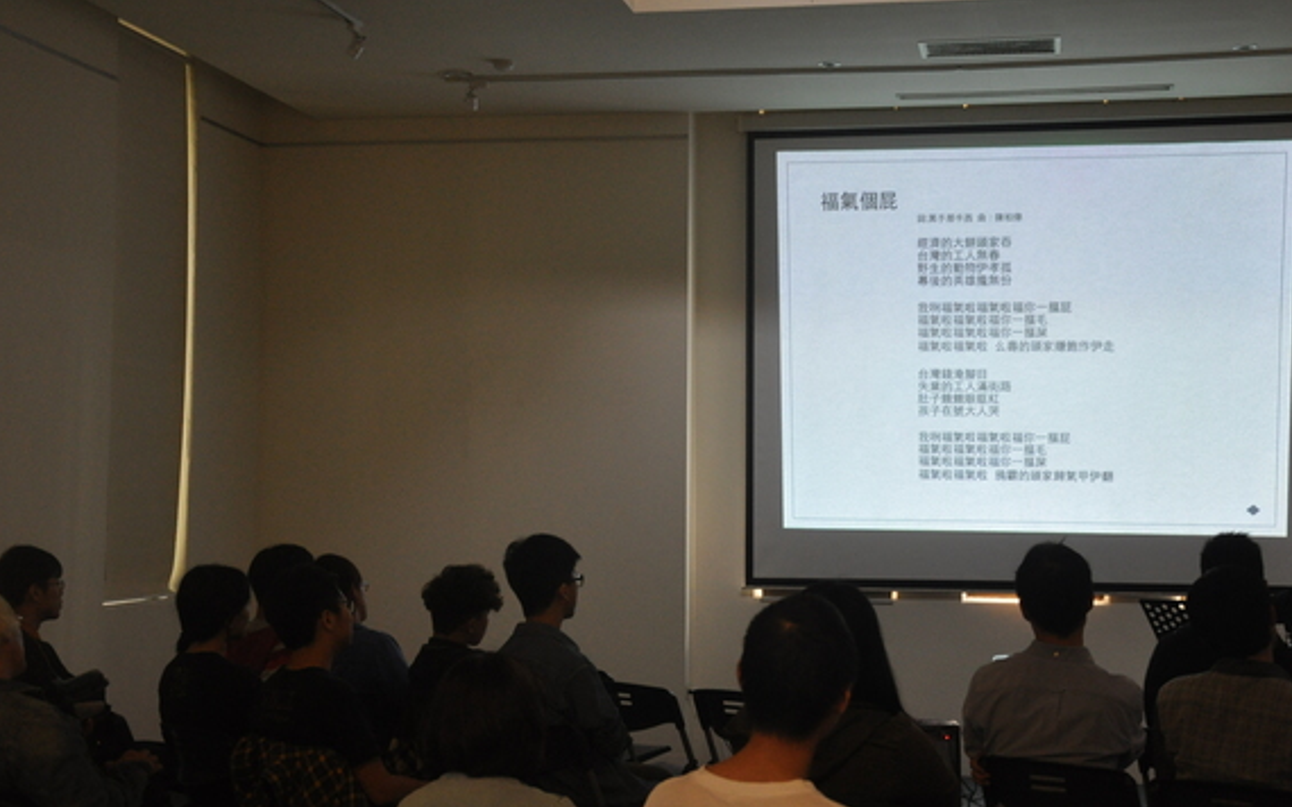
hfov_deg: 34.0
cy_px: 375
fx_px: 2112
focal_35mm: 60
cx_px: 669
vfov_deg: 21.6
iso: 800
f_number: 4.2
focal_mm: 32
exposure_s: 1/30
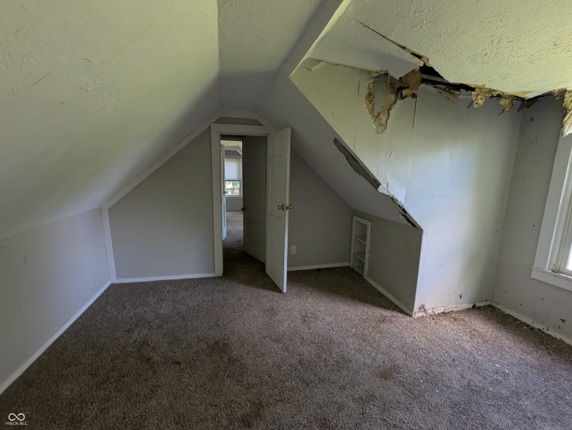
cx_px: 286
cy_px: 215
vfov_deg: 90.1
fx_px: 215
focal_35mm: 13
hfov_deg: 106.1
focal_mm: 1.95
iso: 239
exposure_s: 1/105
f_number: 2.2
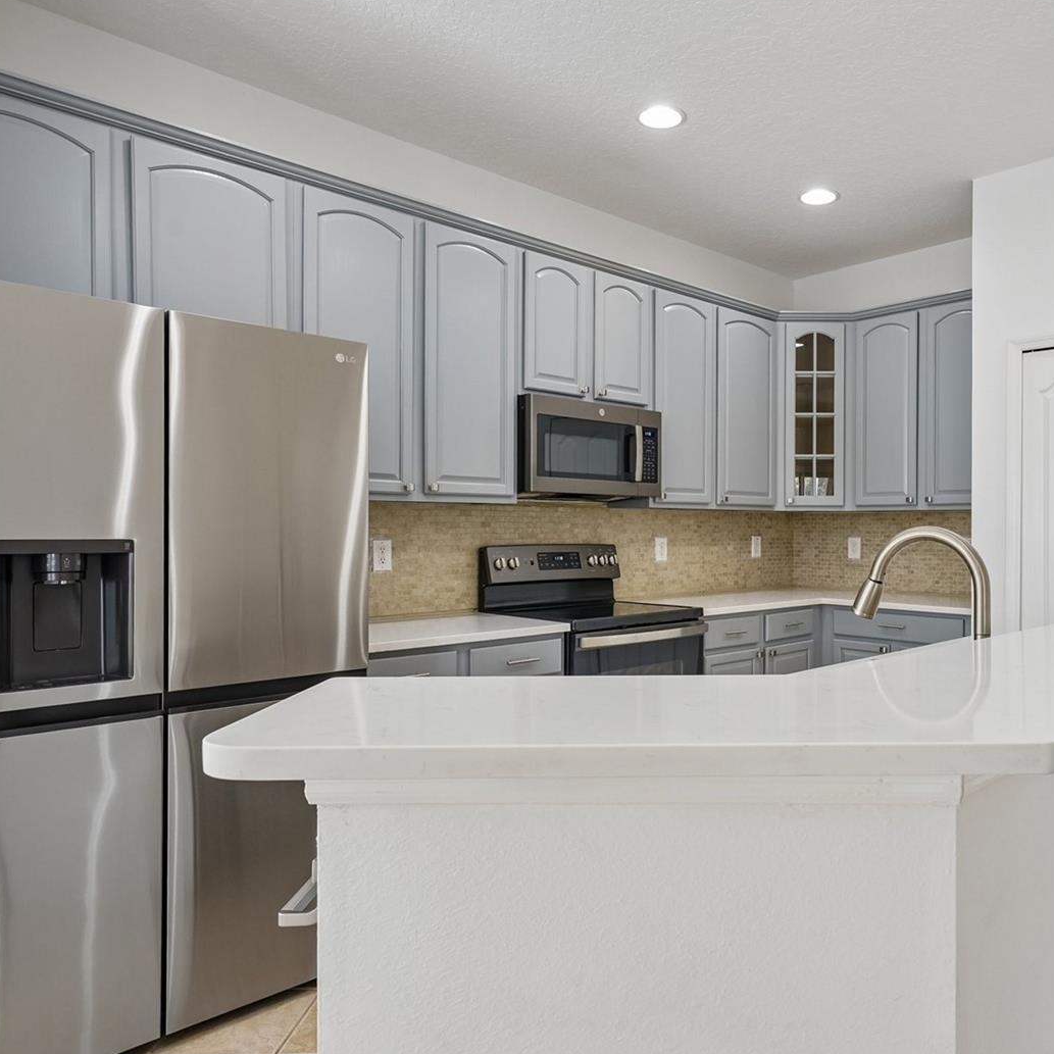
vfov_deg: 62.9
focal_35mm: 25
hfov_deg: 61.8
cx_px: 675
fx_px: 861
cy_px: 530
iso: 800
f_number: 8
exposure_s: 1/60
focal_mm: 19
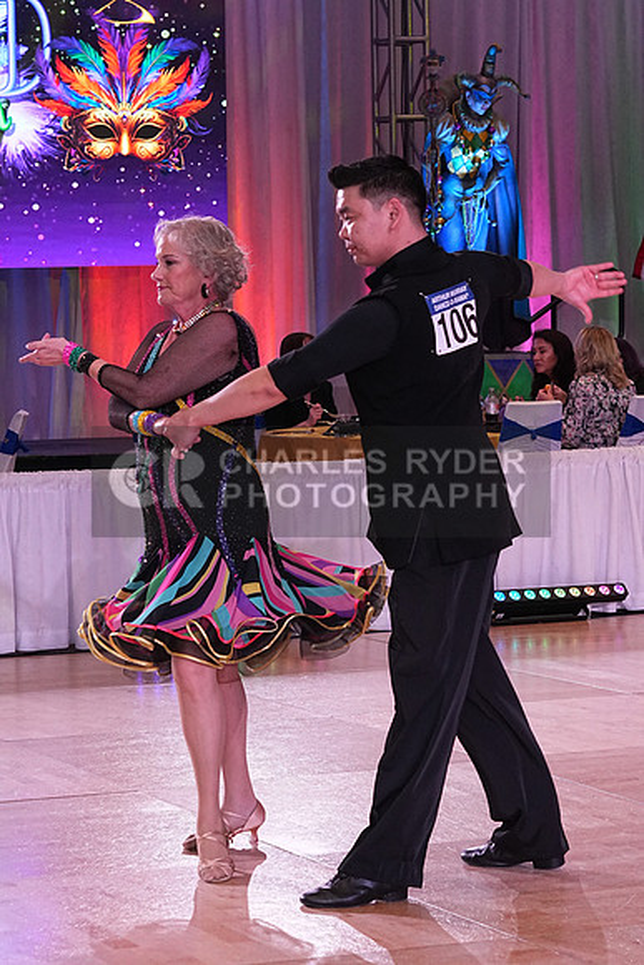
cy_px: 482
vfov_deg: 18.3
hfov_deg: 12.2
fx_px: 3003
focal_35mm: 112
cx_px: 322
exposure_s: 1/250
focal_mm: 75
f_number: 8
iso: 2500
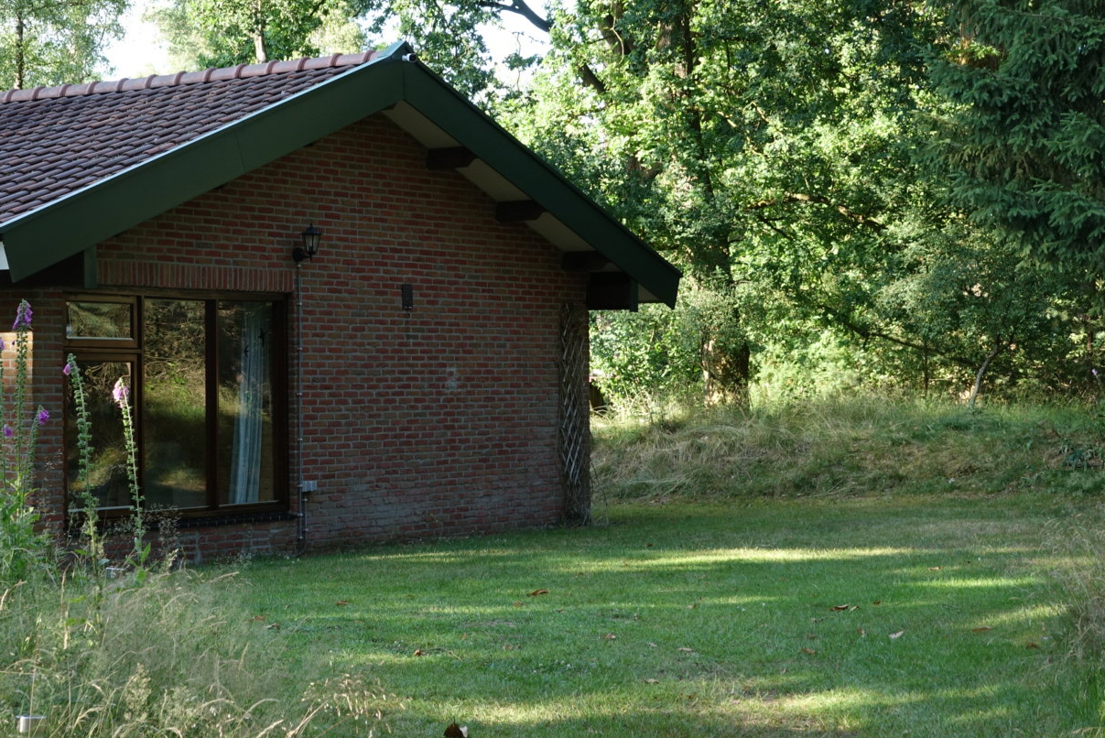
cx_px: 386
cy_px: 358
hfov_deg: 26.9
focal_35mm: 75
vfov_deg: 18.2
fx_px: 2303
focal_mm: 20.49
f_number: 5.6
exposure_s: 1/30
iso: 100
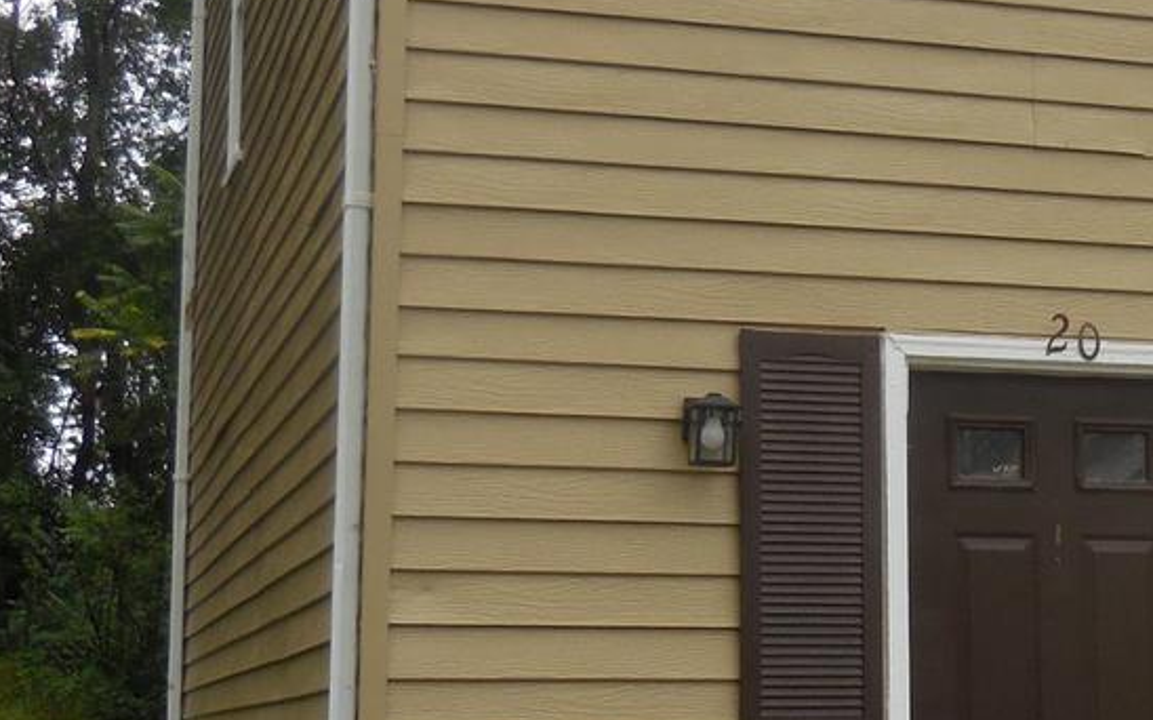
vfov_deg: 16.7
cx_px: 957
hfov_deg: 25.9
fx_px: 2450
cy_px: 331
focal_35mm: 78
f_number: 3.5
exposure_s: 1/320
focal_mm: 5
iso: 125
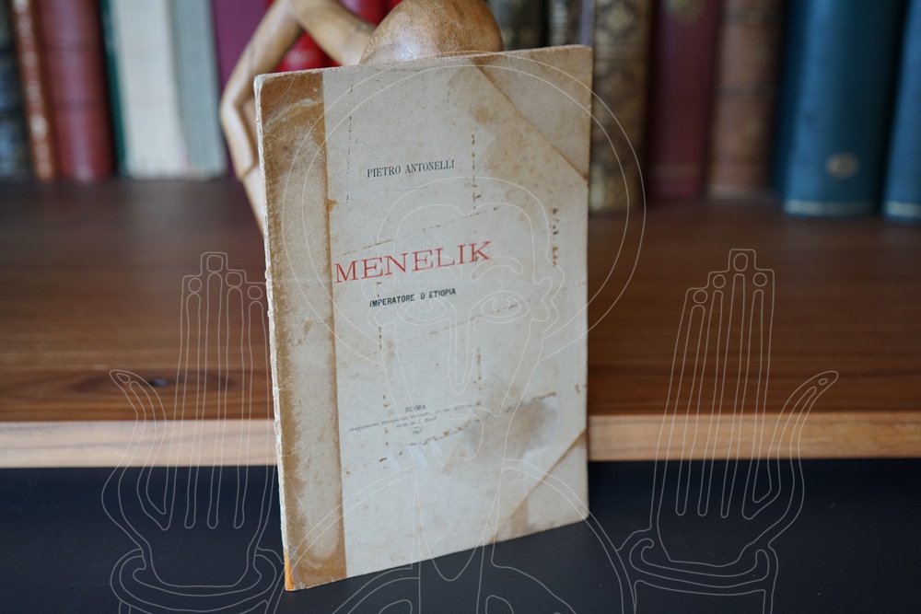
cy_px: 307
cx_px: 460
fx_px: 1279
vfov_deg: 27.0
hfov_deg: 39.6
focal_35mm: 50
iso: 1600
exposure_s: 1/160
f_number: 4
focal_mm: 50
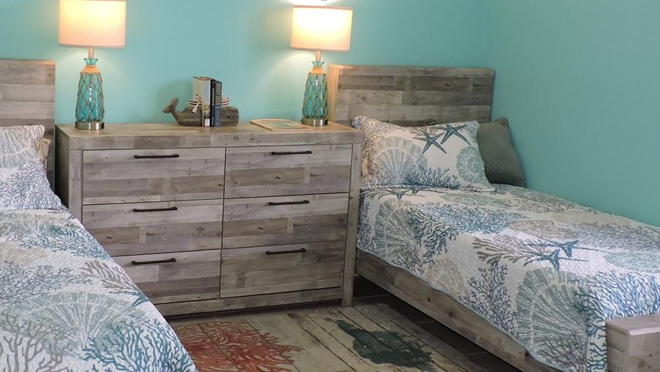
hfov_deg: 43.8
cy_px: 149
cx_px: 211
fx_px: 805
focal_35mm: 46
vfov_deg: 25.9
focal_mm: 4.3
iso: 280
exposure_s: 1/40
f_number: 3
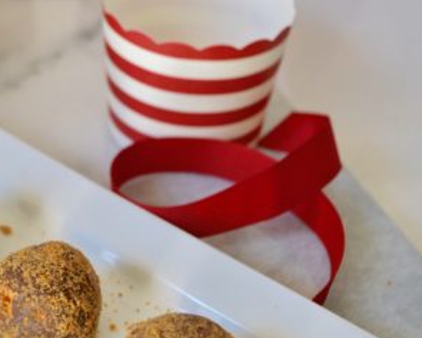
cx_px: 114
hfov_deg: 29.6
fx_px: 787
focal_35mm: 63
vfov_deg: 24.0
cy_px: 239
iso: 640
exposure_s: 1/60
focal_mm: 22
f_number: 4
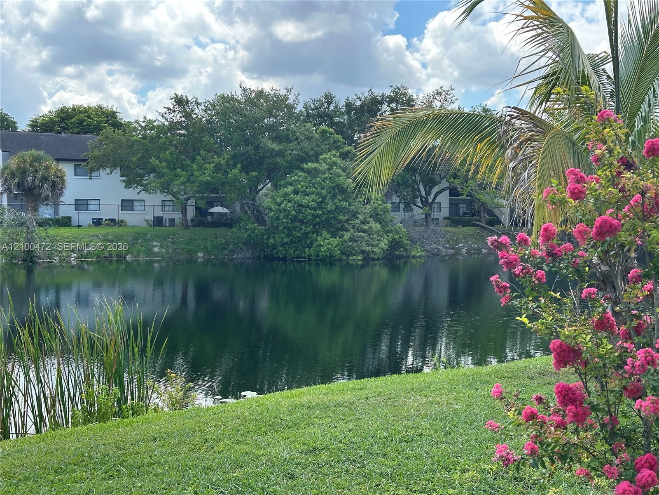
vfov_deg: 30.3
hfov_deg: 39.7
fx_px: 914
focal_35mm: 48
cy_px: 248
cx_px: 330
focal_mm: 6.86
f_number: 1.78
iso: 64
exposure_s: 1/1272
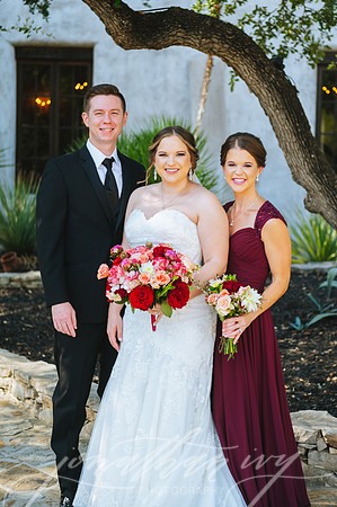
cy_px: 254
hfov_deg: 19.4
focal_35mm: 70
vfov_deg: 28.9
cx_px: 168
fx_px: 985
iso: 320
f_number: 3.5
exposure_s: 1/640
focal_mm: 70
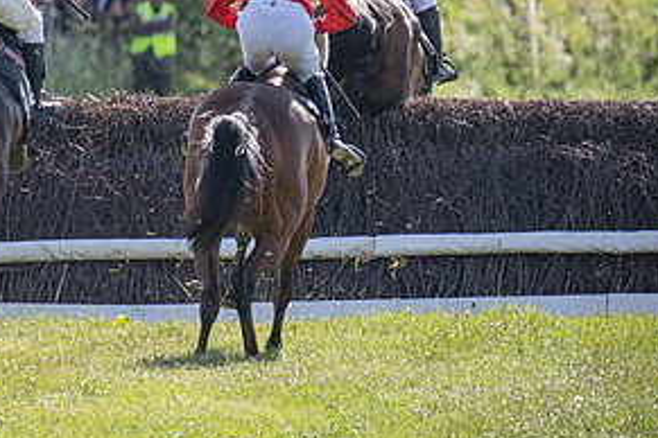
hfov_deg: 1.8
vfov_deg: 1.2
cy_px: 49
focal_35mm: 1129
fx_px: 20634
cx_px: 277
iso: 400
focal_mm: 270
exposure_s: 1/2000
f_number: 4
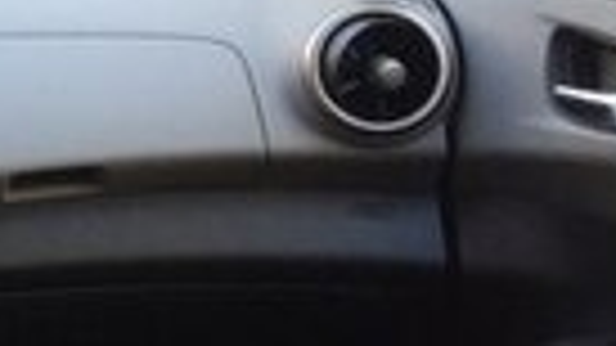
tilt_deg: -4.7
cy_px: 92
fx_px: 2482
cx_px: -571
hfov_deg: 12.6
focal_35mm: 152
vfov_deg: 8.0
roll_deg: -3.0
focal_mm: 4.15
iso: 50
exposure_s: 1/100
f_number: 2.2
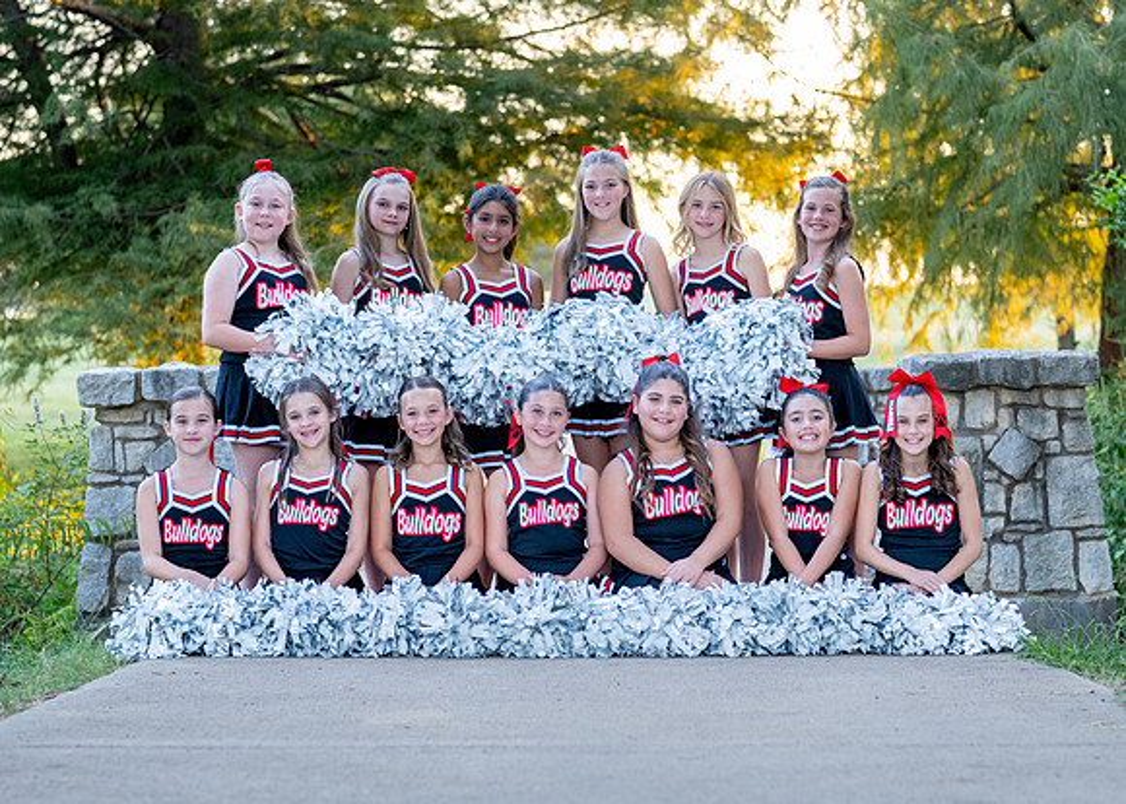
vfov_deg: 18.2
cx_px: 626
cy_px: 438
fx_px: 2513
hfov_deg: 25.2
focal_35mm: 79
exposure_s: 1/400
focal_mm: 50
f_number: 2.2
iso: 800
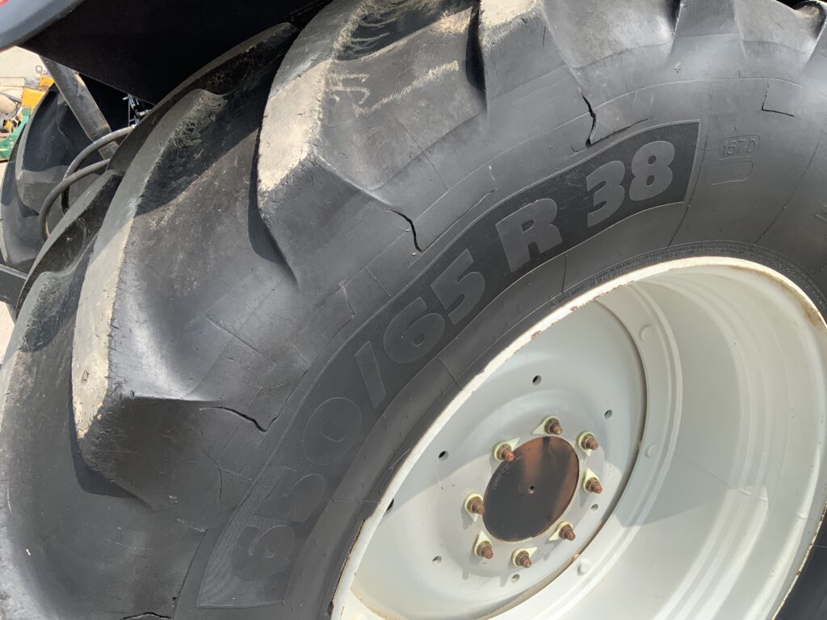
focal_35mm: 29
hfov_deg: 61.7
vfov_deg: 48.2
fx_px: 693
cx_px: 414
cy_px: 310
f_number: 1.8
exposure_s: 1/816
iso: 16
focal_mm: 3
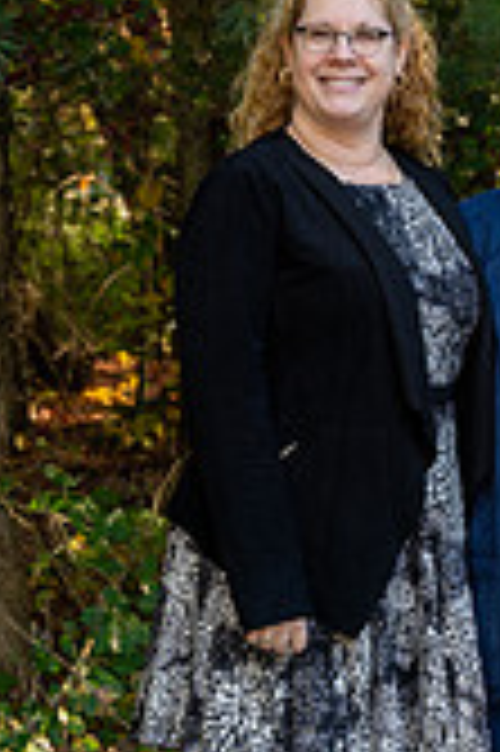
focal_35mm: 135
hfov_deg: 10.0
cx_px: 628
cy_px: 414
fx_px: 2818
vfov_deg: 15.2
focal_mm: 50
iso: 800
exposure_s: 1/200
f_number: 4.5
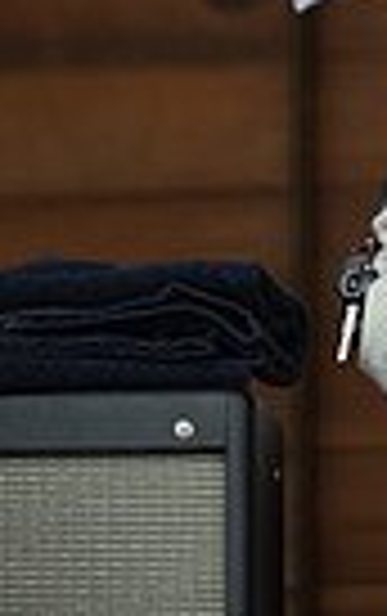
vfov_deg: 3.6
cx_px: 450
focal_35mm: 586
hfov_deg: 2.2
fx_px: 9858
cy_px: -193
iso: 800
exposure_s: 1/1250
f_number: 2.8
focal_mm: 175
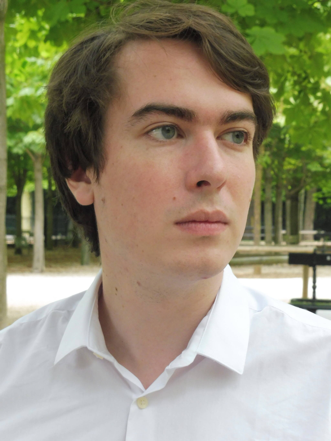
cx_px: 166
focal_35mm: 90
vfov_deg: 21.8
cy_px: 220
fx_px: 1148
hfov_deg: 16.4
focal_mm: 16.1
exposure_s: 1/30
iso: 400
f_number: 5.2
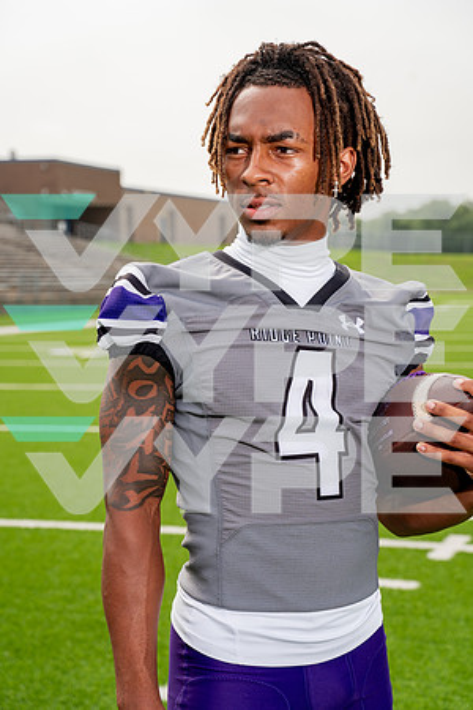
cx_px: 236
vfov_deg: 28.8
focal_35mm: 70
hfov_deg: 19.5
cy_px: 355
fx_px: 1379
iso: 100
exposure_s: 1/400
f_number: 5.6
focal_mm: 70
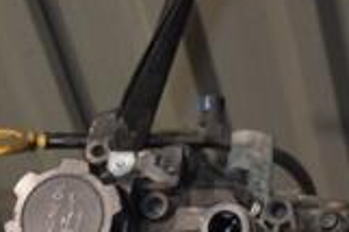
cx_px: 397
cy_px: 336
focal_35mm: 140
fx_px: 1355
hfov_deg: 14.3
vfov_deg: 9.5
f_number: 5
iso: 800
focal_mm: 25
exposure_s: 1/60
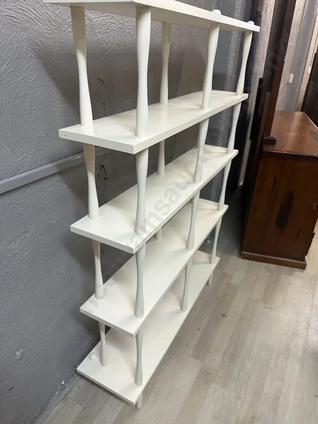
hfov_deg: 56.8
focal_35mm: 24
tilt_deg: -26.7
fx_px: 294
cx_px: 159
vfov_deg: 71.6
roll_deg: -1.9
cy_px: 212
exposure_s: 1/100
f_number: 1.78
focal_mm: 6.86
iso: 160
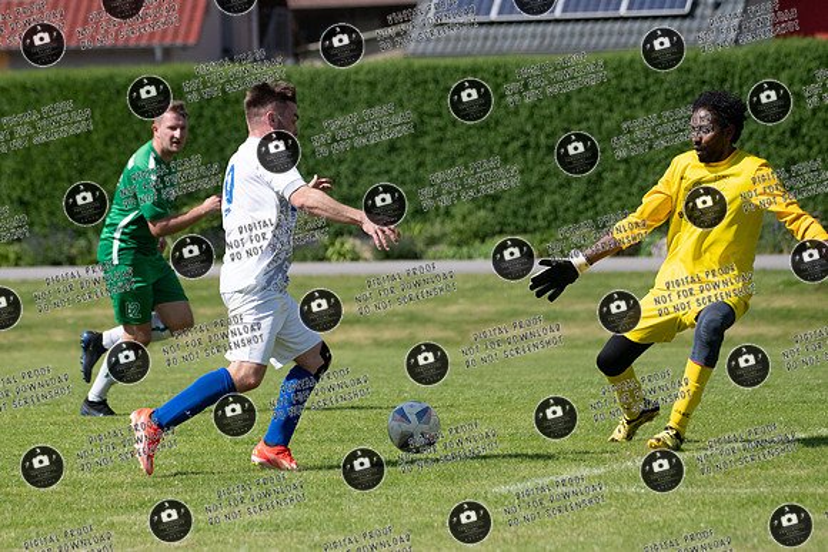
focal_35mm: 244
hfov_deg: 8.4
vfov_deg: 5.6
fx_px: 5624
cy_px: 260
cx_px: 322
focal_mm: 200
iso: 1250
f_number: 5.6
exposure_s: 1/8000
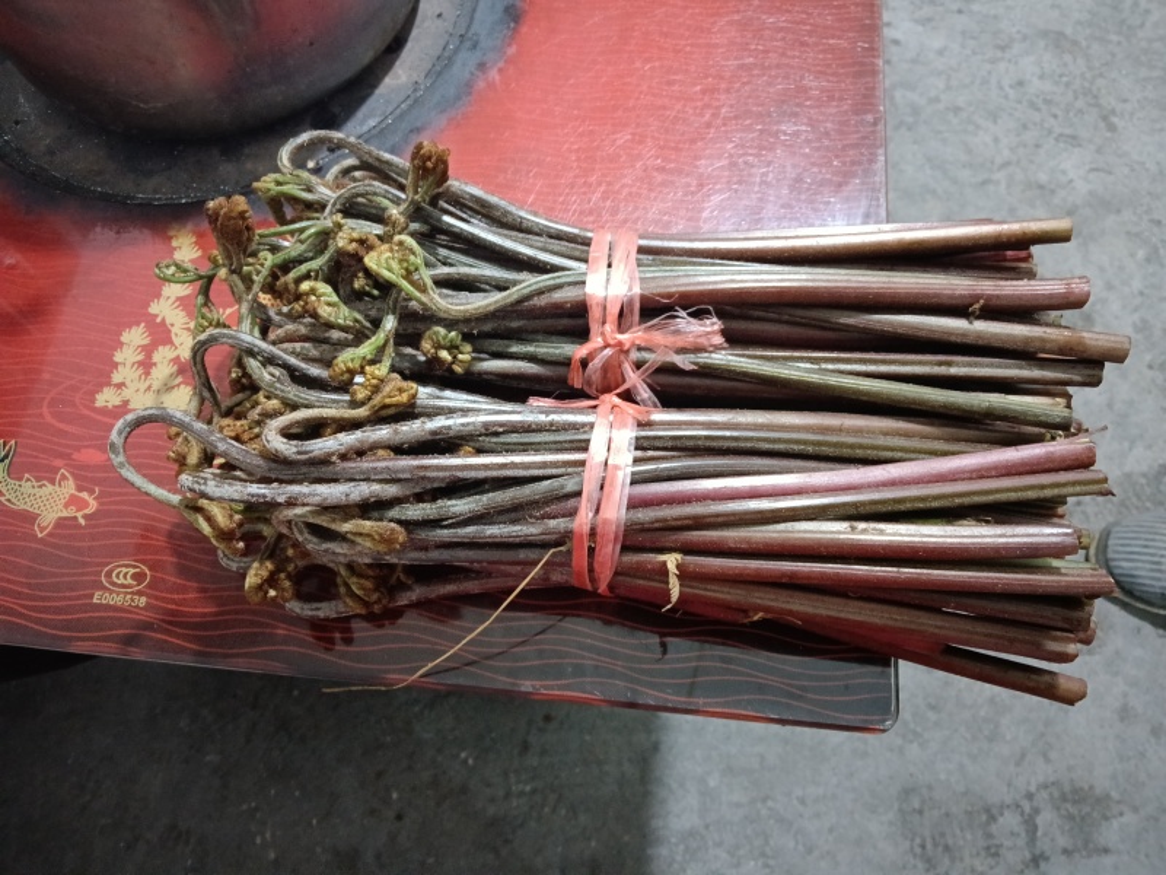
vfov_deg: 53.1
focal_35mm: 26
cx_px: 583
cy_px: 438
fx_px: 876
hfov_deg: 67.3
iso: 7356
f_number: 1.8
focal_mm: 4.05
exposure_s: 1/20
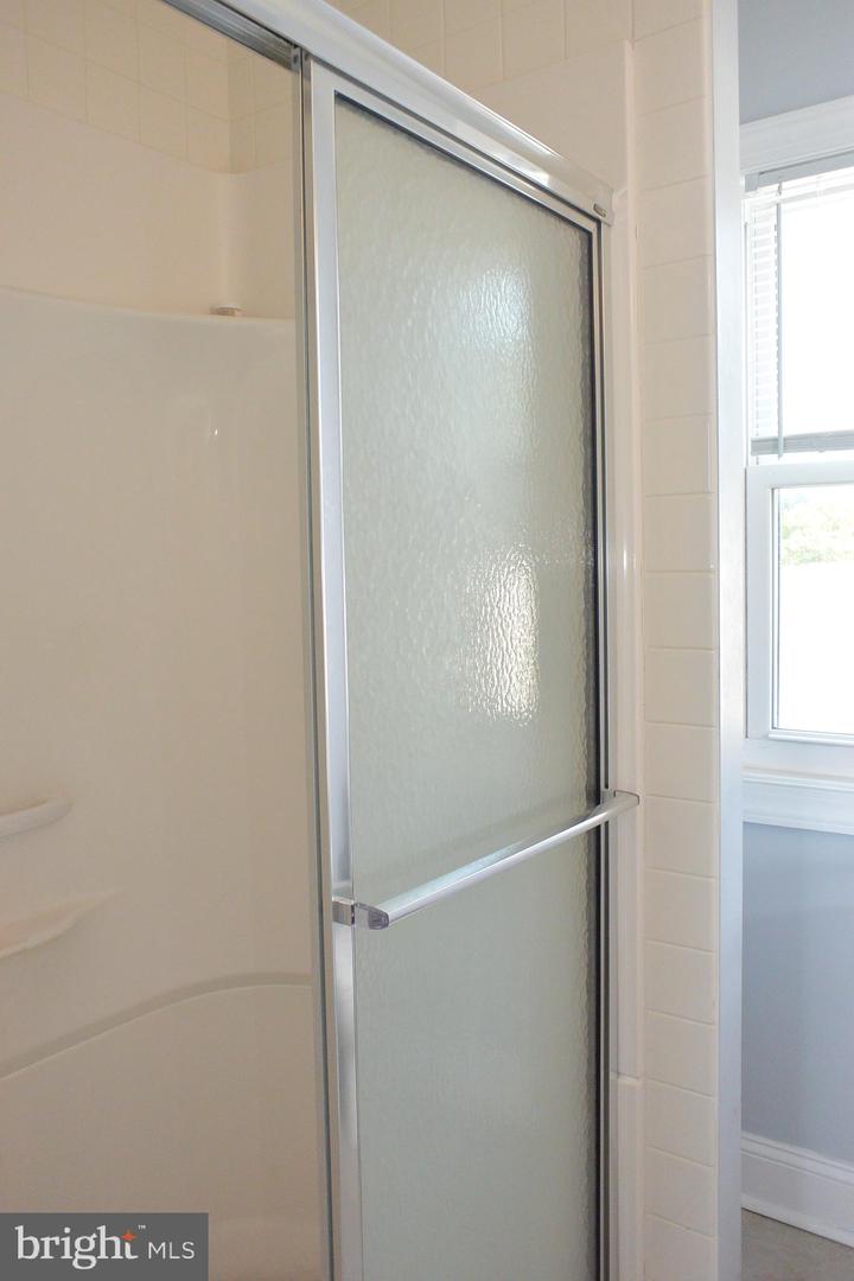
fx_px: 961
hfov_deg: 47.9
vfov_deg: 67.4
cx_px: 427
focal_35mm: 27
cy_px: 640
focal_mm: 10
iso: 400
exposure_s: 1/200
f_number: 2.8
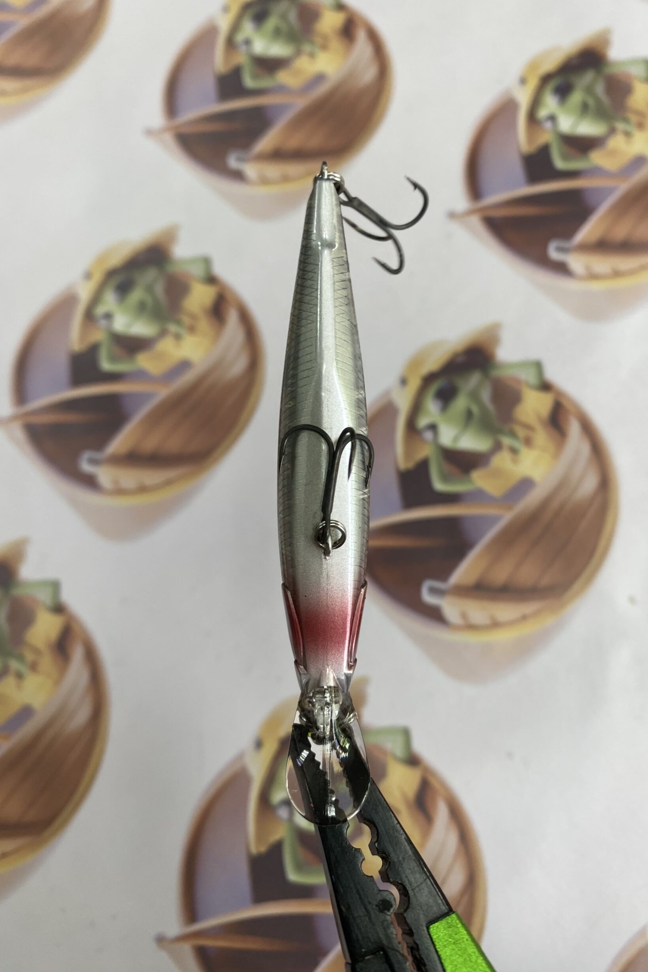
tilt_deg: -72.8
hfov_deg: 47.9
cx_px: 354
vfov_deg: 67.4
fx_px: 729
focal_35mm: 27
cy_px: 476
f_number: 1.8
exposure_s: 1/120
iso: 64
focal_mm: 4.25
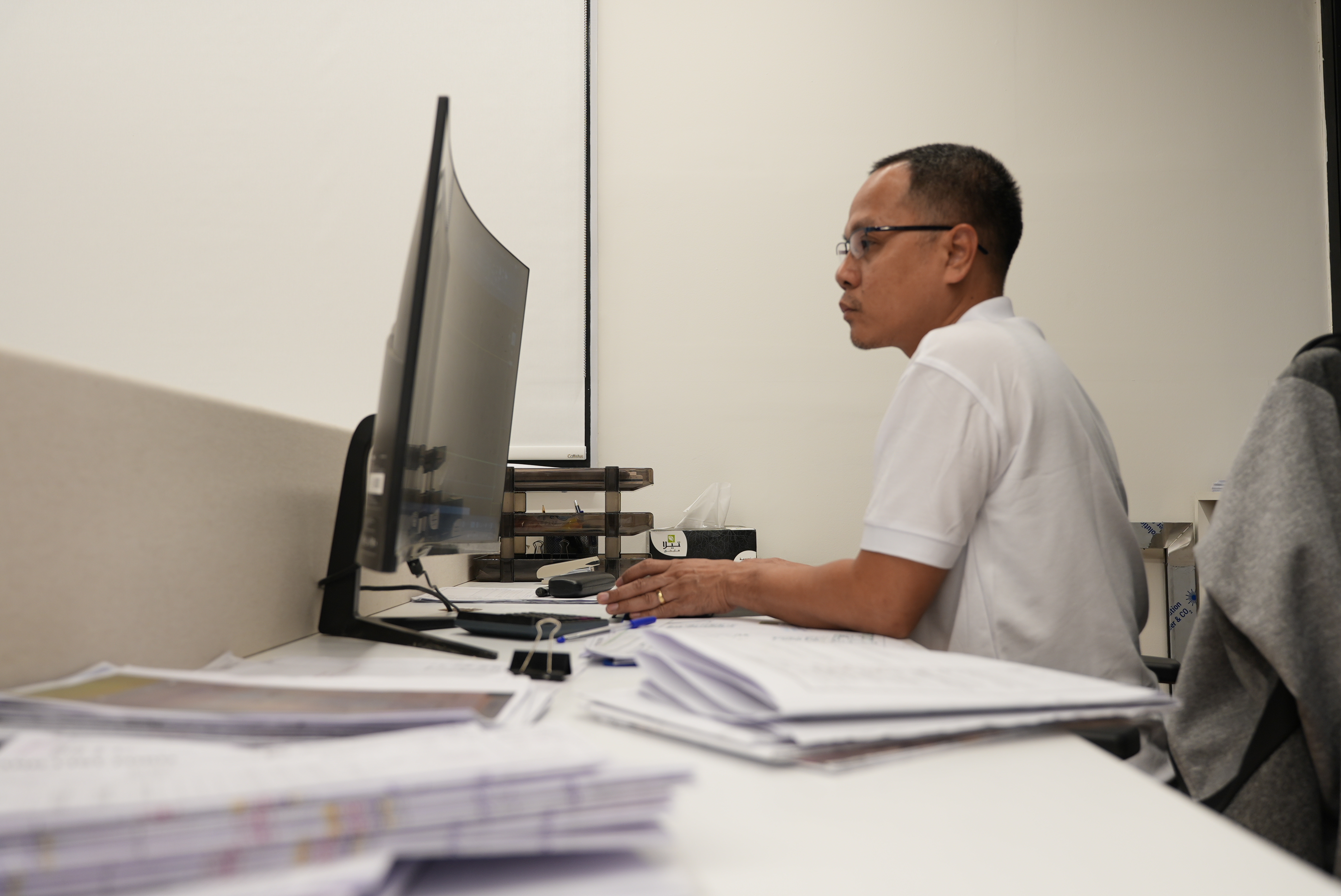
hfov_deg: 60.3
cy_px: 448
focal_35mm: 31
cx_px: 670
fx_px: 1155
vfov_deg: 42.4
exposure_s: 1/100
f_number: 4
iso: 320
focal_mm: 31
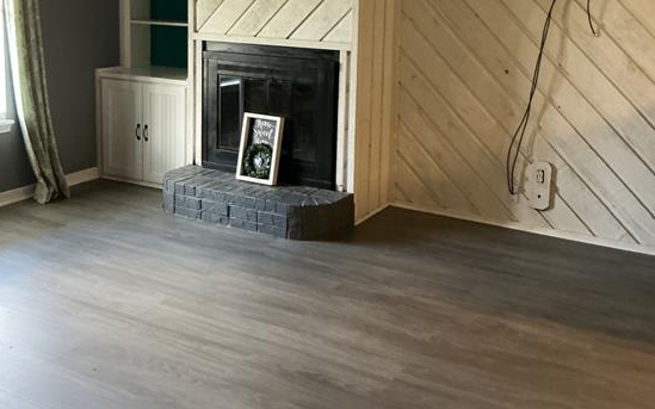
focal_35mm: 43
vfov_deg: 29.2
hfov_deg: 46.2
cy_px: 86
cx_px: 328
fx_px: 768
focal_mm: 3
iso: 320
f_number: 1.8
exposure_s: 1/40
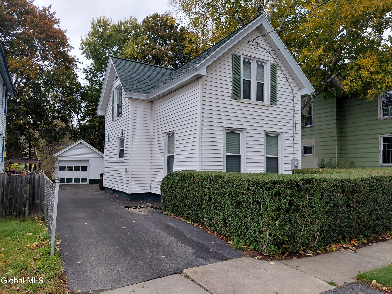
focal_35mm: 25
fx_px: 283
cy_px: 147
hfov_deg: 69.4
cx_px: 196
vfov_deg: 54.9
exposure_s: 1/515
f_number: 1.8
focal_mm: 4.69
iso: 50
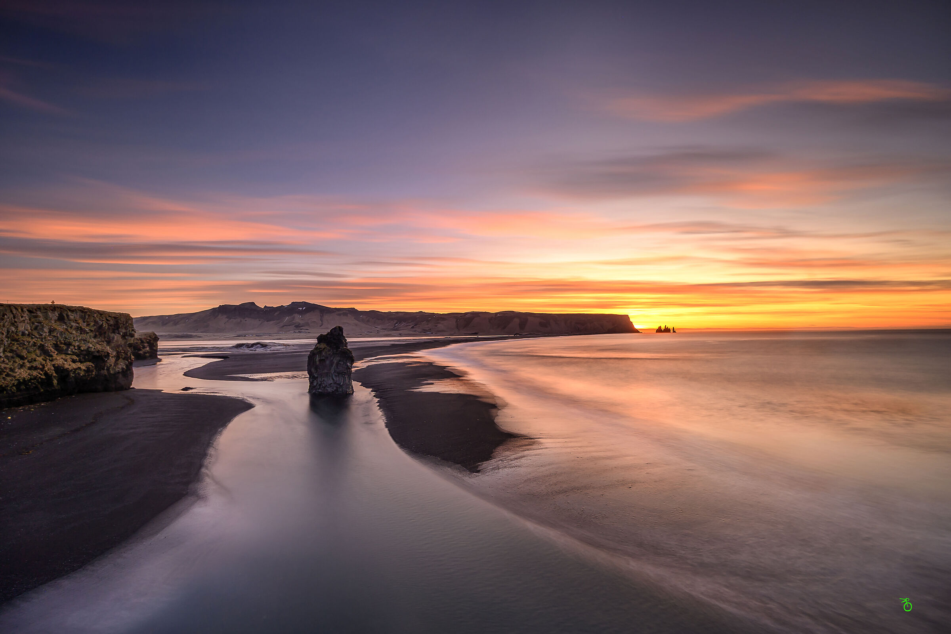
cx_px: 476
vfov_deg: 77.3
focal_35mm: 15
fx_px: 396
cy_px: 317
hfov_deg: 100.4
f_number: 5
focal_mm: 15
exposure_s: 60
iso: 200
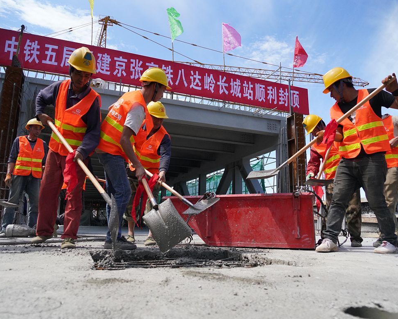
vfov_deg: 51.5
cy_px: 164
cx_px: 200
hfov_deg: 62.2
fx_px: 330
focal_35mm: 28
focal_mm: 24
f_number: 4.5
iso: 3200
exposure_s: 1/8000
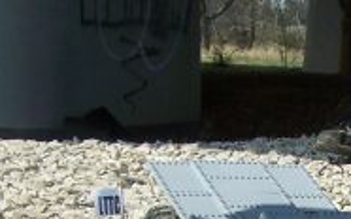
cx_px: 457
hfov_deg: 11.8
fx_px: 1654
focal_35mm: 173
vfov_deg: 7.3
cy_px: 400
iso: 80
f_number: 4
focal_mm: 6.3
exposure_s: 1/800
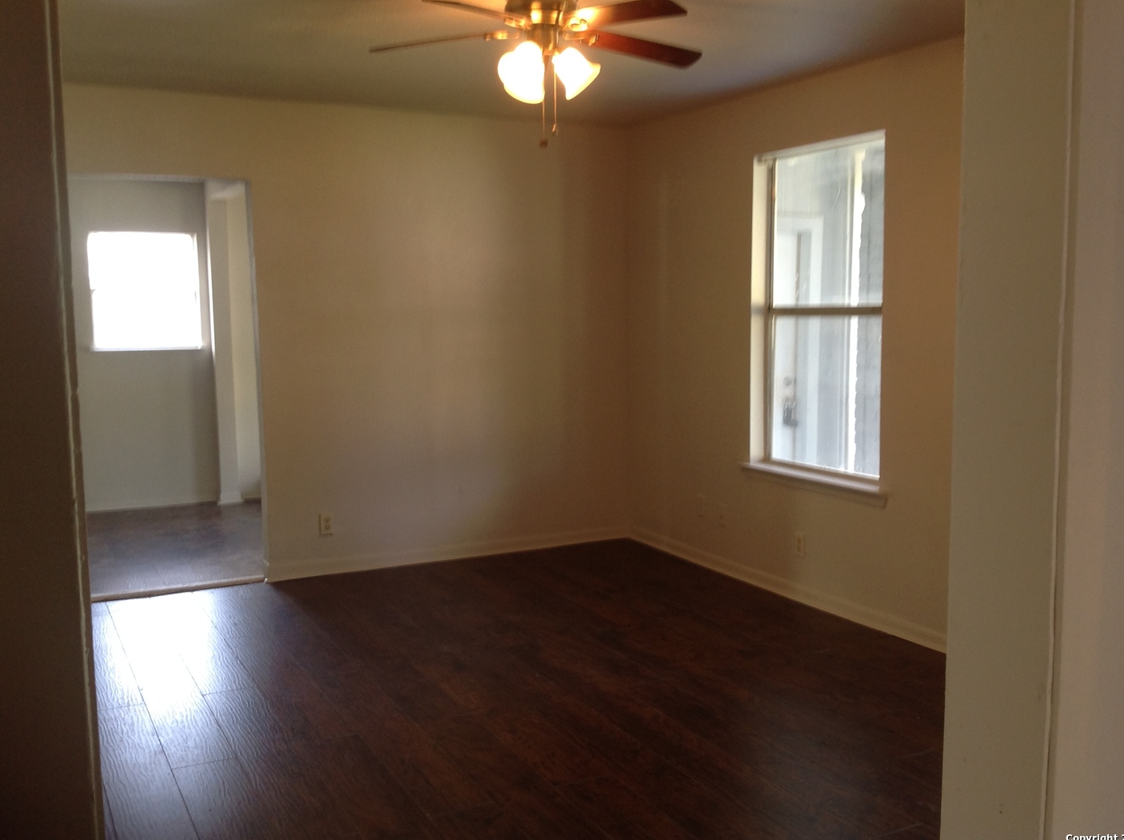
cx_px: 573
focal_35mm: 36
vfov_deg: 39.6
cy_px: 425
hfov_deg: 51.4
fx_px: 1167
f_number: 2.4
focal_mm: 4.28
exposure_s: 1/24
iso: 64
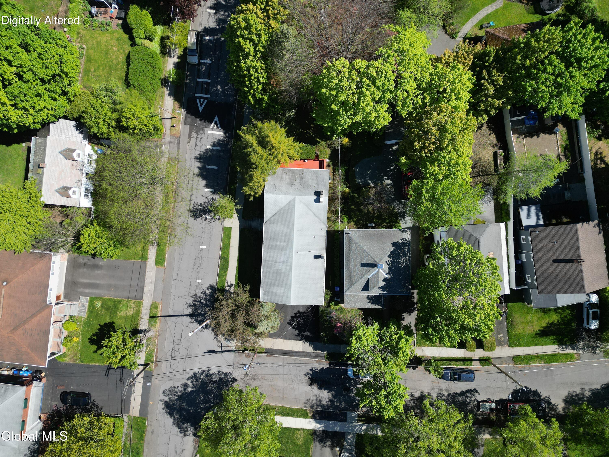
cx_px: 304
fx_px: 422
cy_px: 228
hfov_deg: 71.6
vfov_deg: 56.8
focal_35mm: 24
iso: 100
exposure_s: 1/2500
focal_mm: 6.72
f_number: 1.7
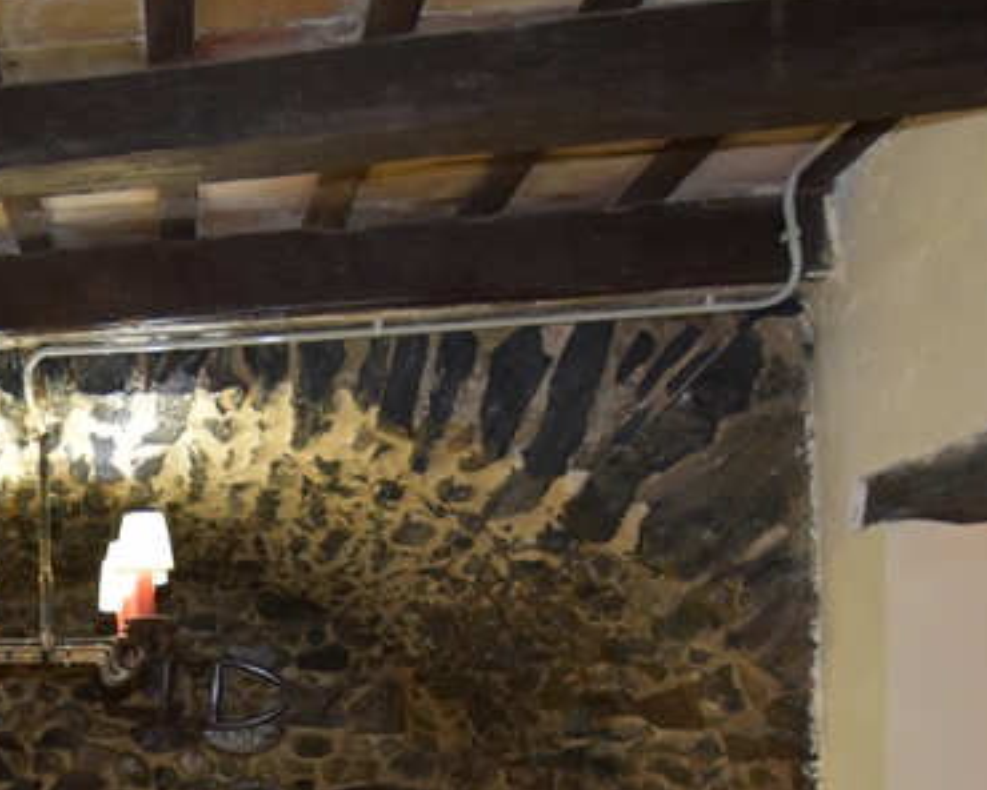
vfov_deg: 34.4
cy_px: 810
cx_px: 45
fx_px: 1139
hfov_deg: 41.9
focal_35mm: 39
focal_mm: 10
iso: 800
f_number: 3.5
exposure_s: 1/60
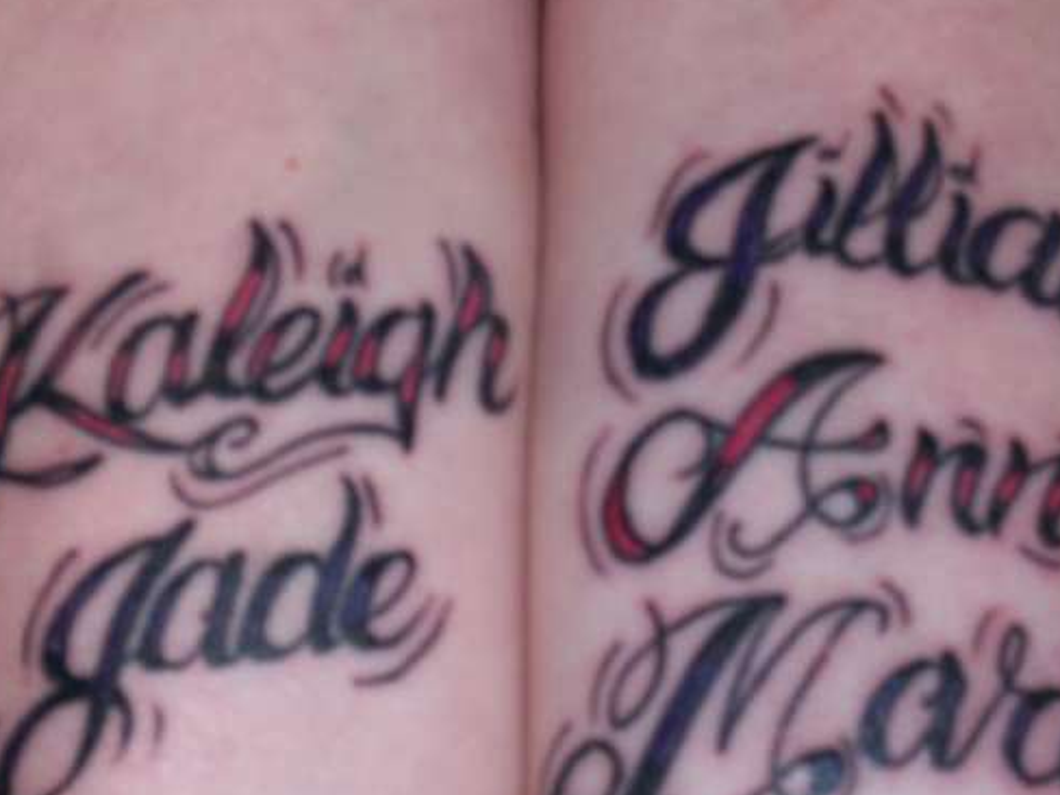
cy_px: 404
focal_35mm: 118
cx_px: 519
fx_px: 3613
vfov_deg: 12.6
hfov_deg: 16.7
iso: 80
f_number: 5.2
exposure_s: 1/60
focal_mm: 17.1
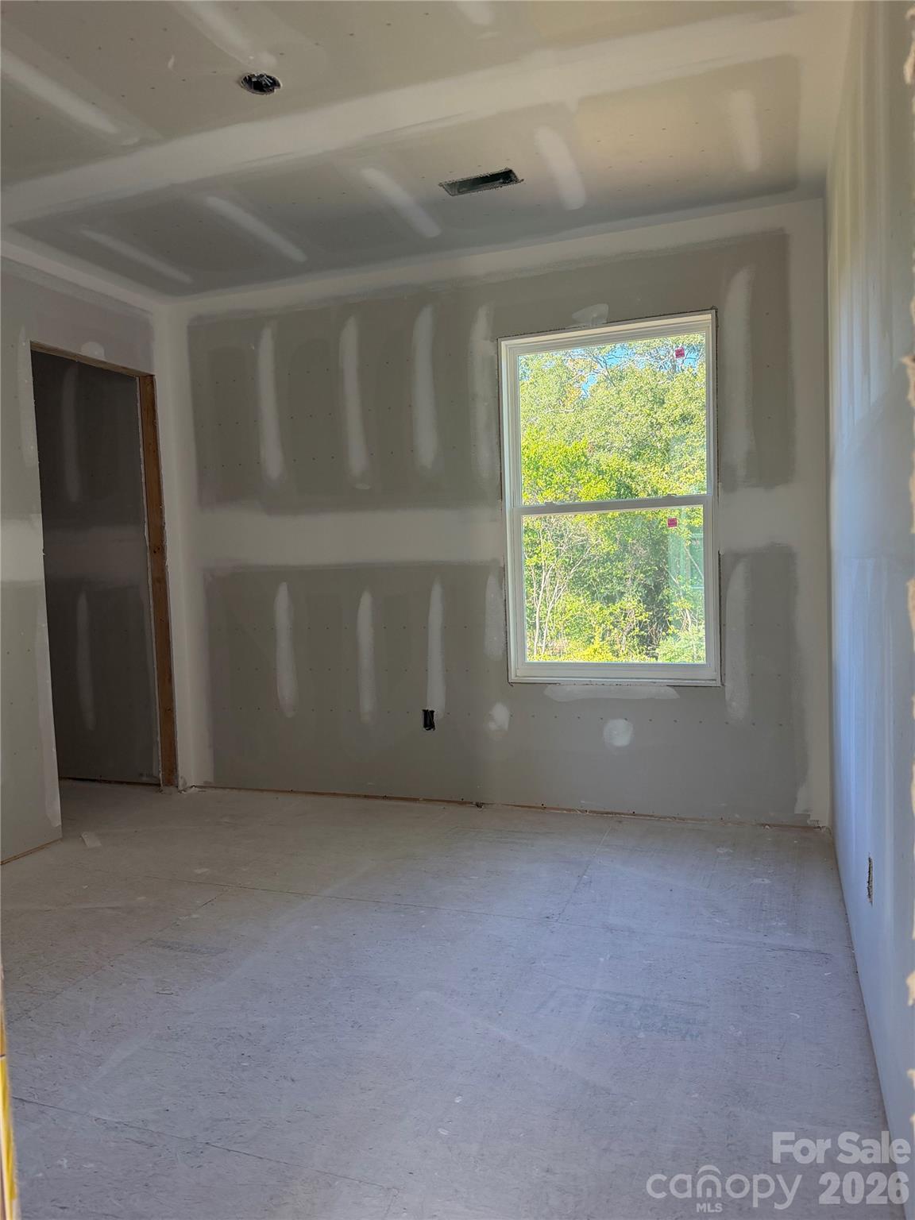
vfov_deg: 71.6
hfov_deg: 56.8
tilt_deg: -3.9
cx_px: 458
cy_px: 610
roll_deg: +1.9
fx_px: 846
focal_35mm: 24
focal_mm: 6.76
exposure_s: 1/179
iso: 160
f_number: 1.78
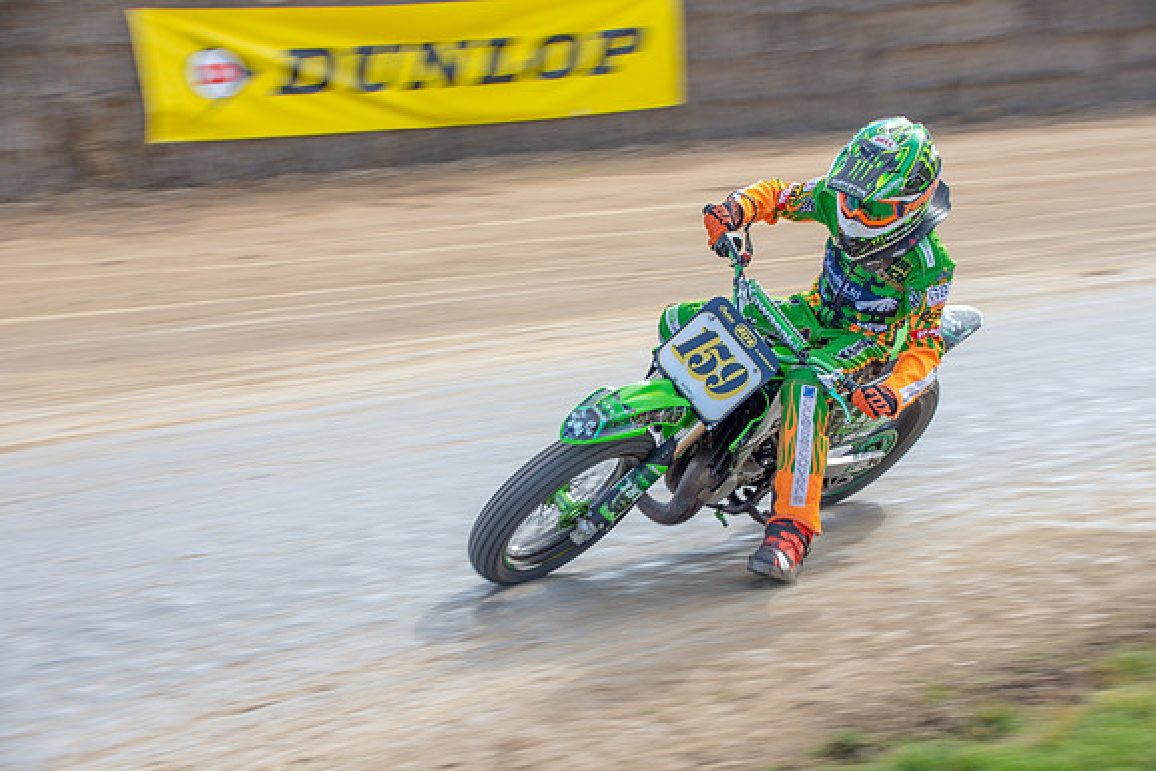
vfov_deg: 16.3
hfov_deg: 24.2
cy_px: 386
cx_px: 578
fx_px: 2698
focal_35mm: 84
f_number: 8
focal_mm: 56
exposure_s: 1/125
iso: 100
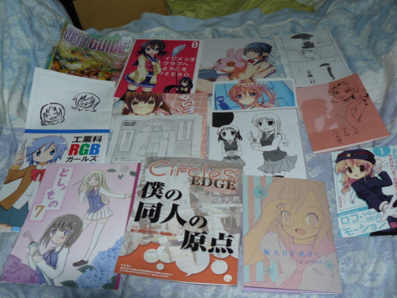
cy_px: 149
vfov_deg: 39.7
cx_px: 198
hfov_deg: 51.4
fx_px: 413
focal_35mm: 36
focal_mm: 6
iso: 100
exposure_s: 1/30
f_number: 2.8
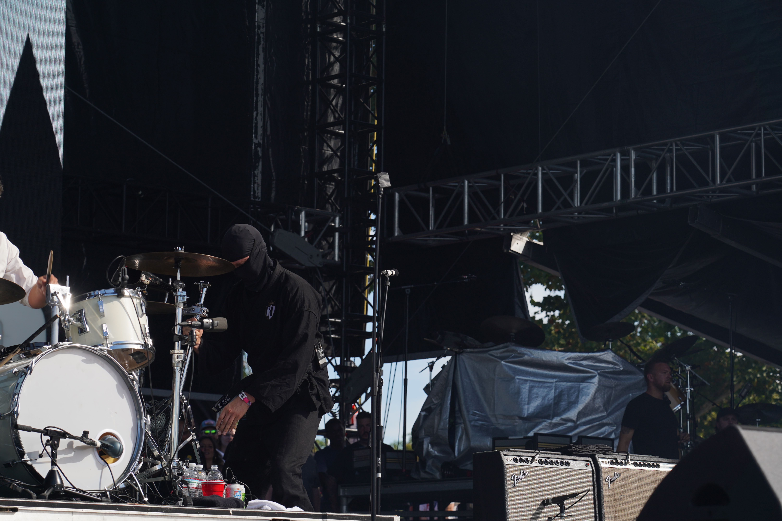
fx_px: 2281
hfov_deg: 19.5
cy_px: 260
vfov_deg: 13.0
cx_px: 391
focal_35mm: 105
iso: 100
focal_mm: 105
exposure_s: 1/320
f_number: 6.3
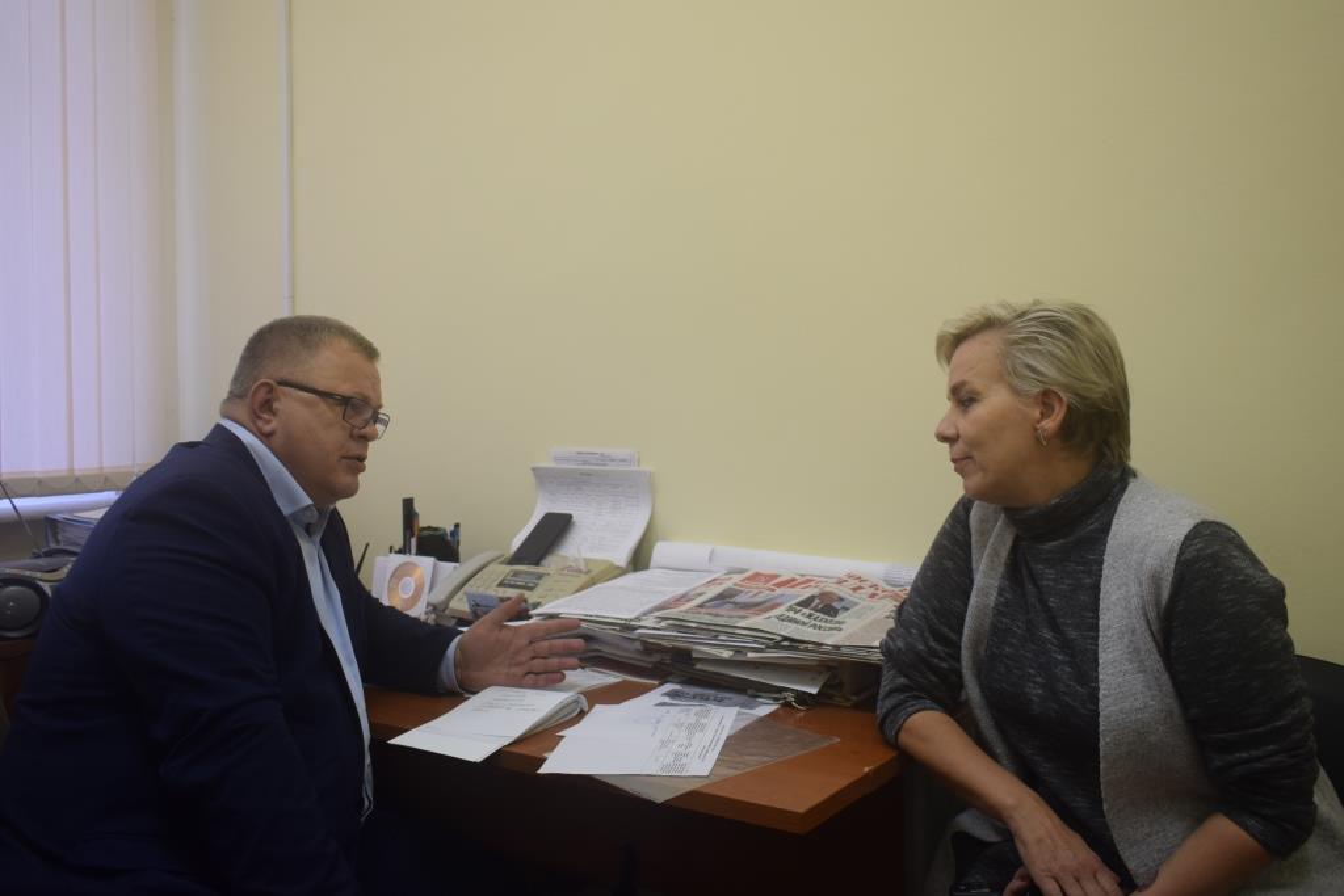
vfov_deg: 47.9
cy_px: 448
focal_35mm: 27
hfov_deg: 67.4
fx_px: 1008
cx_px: 672
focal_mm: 18
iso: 500
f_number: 4
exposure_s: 1/60
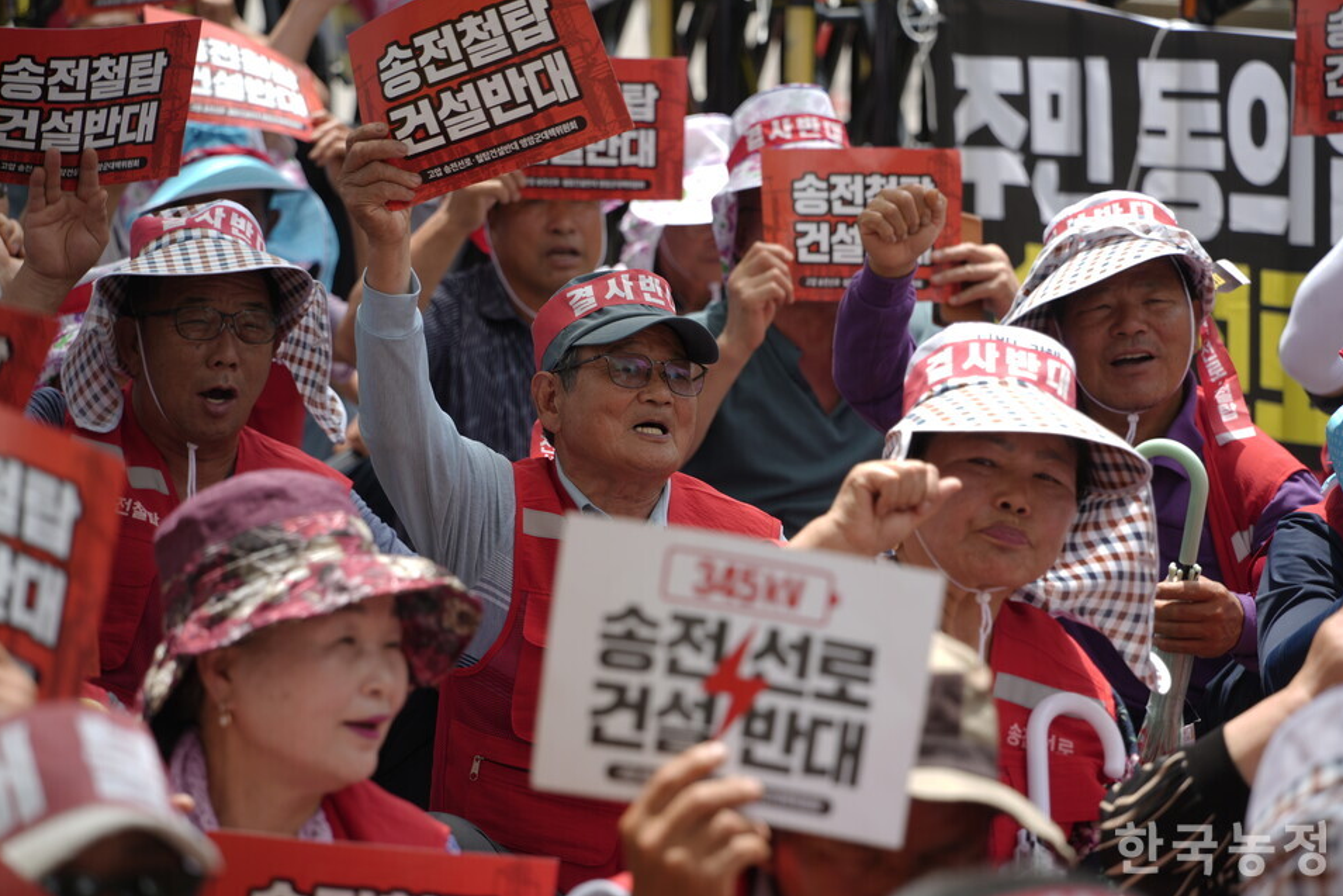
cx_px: 672
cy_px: 447
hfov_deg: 10.2
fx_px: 7499
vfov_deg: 6.8
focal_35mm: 201
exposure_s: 1/125
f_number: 6.3
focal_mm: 200
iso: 64
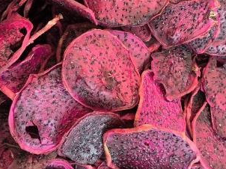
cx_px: 124
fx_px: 398
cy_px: 20
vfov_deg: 23.4
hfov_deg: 31.7
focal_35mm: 61
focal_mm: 5.35
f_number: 1.7
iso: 640
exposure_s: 1/99.9
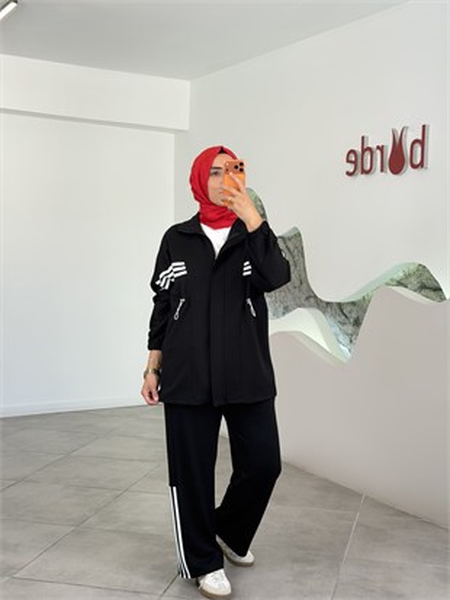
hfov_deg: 30.3
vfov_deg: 39.6
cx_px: 225
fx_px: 832
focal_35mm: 48
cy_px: 300
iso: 50
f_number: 1.78
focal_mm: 6.76
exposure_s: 1/121
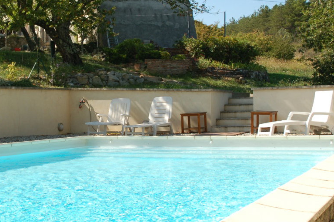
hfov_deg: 35.3
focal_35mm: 56
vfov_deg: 24.1
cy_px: 92
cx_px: 114
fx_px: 519
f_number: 7.1
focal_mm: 28
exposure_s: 1/320
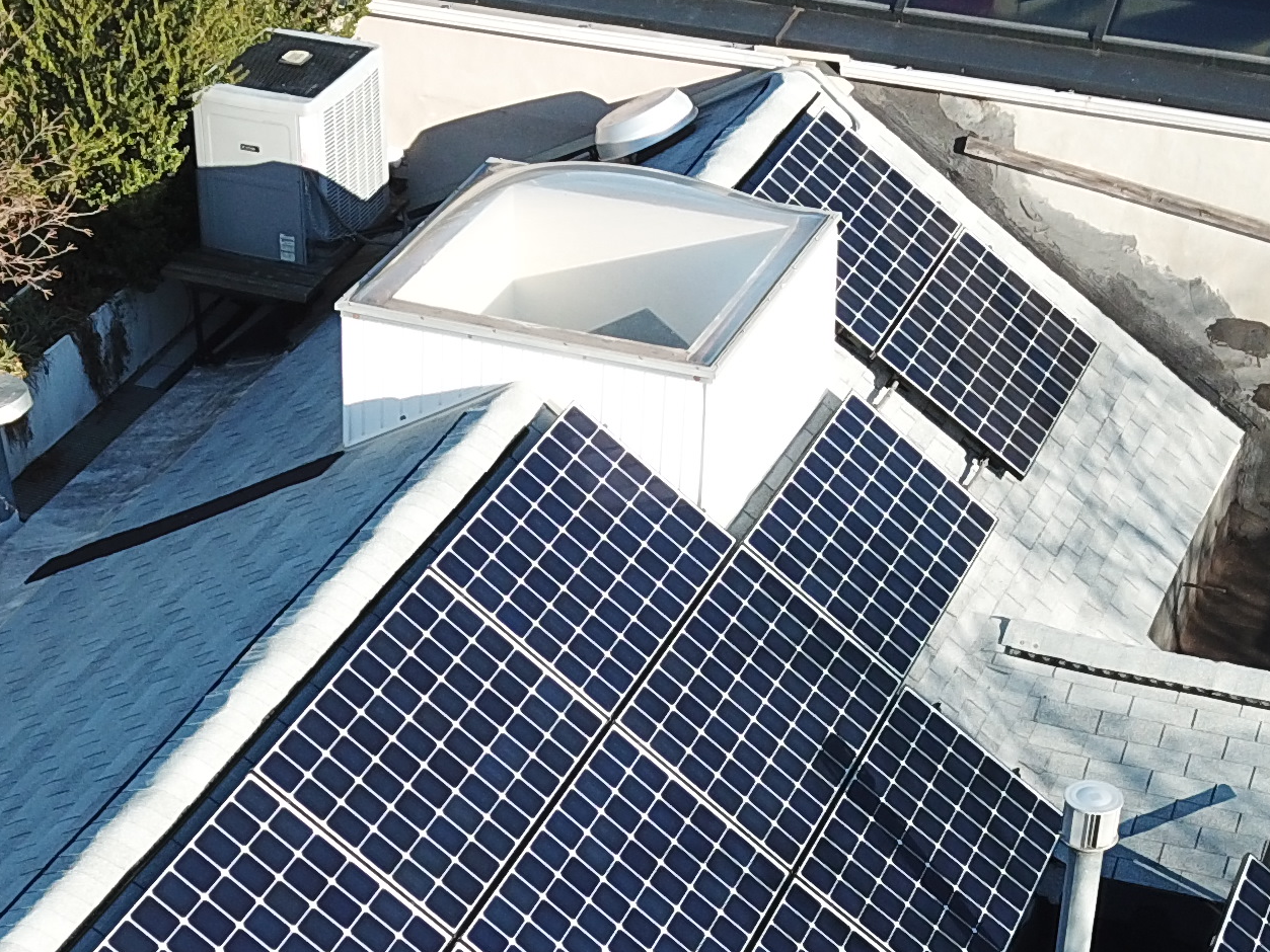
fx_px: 3045
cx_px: 596
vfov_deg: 17.4
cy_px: 917
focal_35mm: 83
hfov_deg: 23.6
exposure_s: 1/640
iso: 100
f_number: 2.2
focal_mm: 4.73
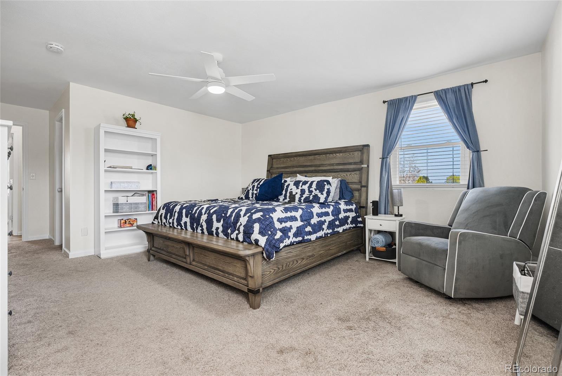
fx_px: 250
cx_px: 281
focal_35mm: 16
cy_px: 188
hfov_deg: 96.7
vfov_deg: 73.8
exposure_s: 1/1.25
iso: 200
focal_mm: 16
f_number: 8
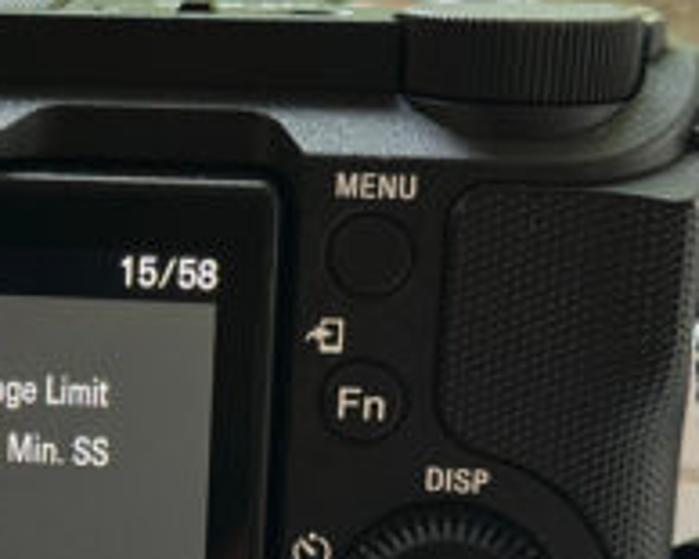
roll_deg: -1.6
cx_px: -137
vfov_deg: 11.4
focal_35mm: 135
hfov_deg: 13.9
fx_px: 2791
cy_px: 505
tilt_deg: -16.9
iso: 400
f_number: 1.78
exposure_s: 1/43
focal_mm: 6.86
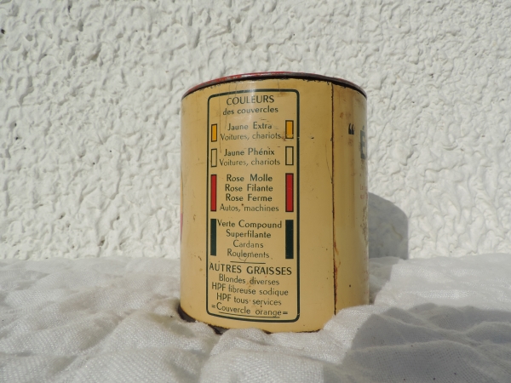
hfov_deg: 71.6
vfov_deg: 56.8
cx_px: 256
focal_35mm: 24
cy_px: 192
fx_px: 354
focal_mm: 4.3
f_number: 4.7
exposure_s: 1/1250
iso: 80
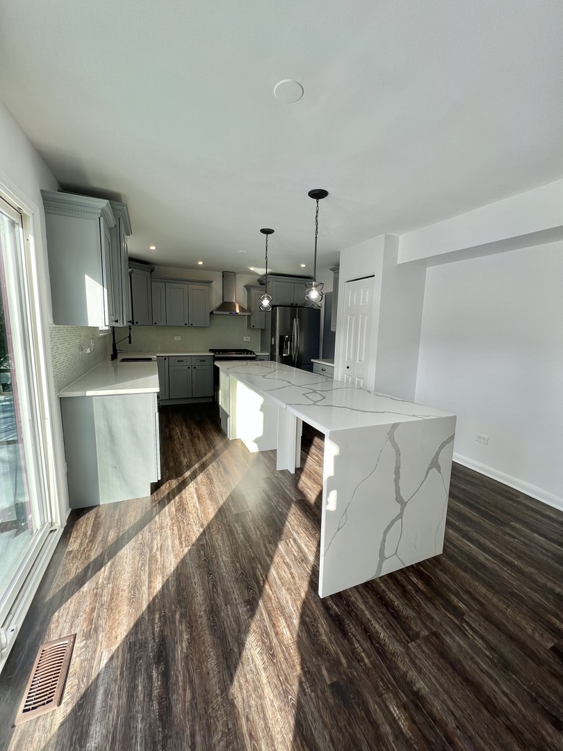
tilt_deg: -8.1
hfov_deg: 89.9
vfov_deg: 106.2
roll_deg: -1.1
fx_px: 282
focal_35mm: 13
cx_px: 282
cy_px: 376
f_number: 1.8
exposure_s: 1/190
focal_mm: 1.57
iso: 32
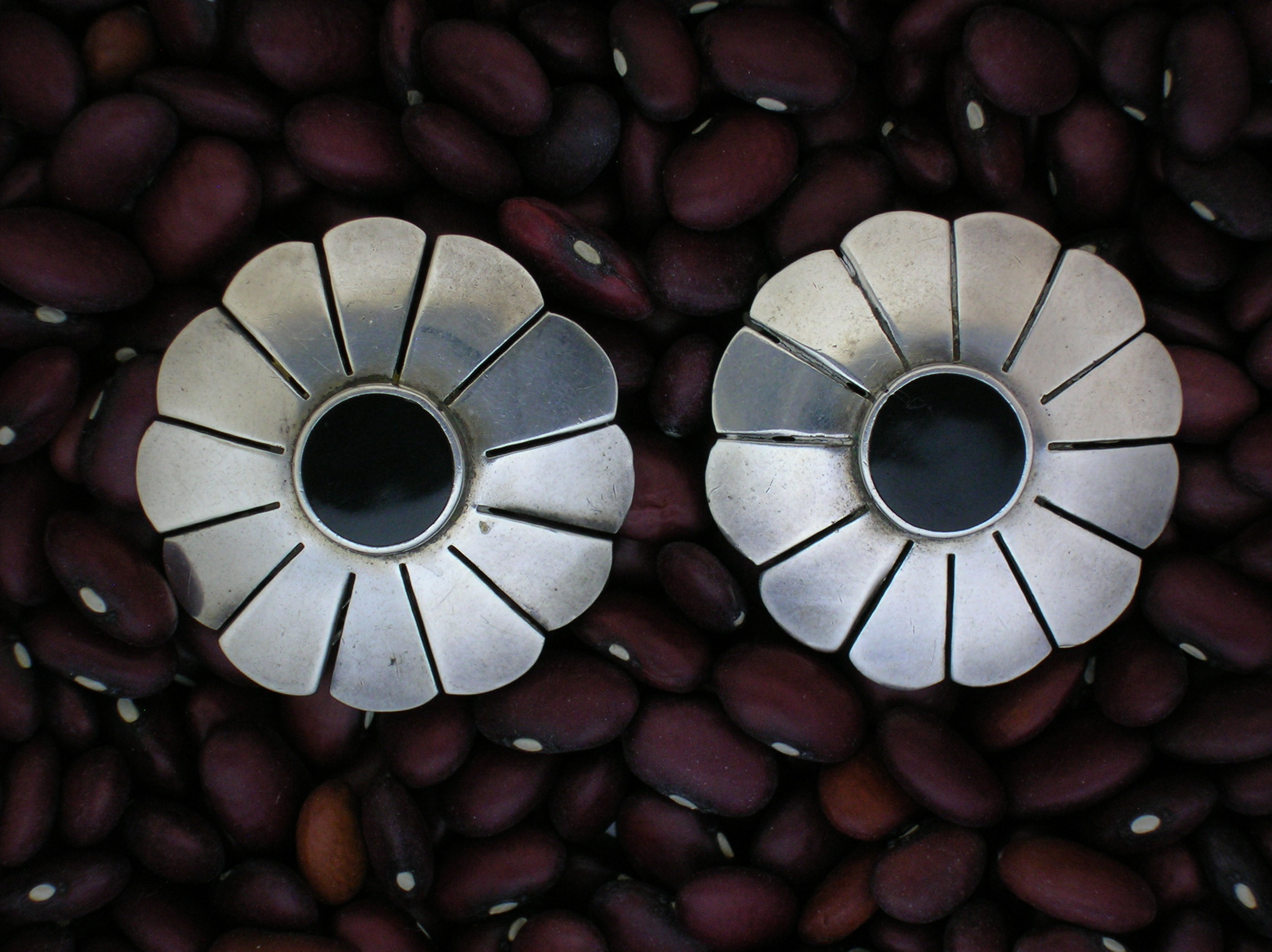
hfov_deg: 26.4
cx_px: 636
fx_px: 2717
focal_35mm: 74
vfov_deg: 19.9
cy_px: 476
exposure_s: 1/5.9
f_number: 4
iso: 76
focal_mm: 12.3
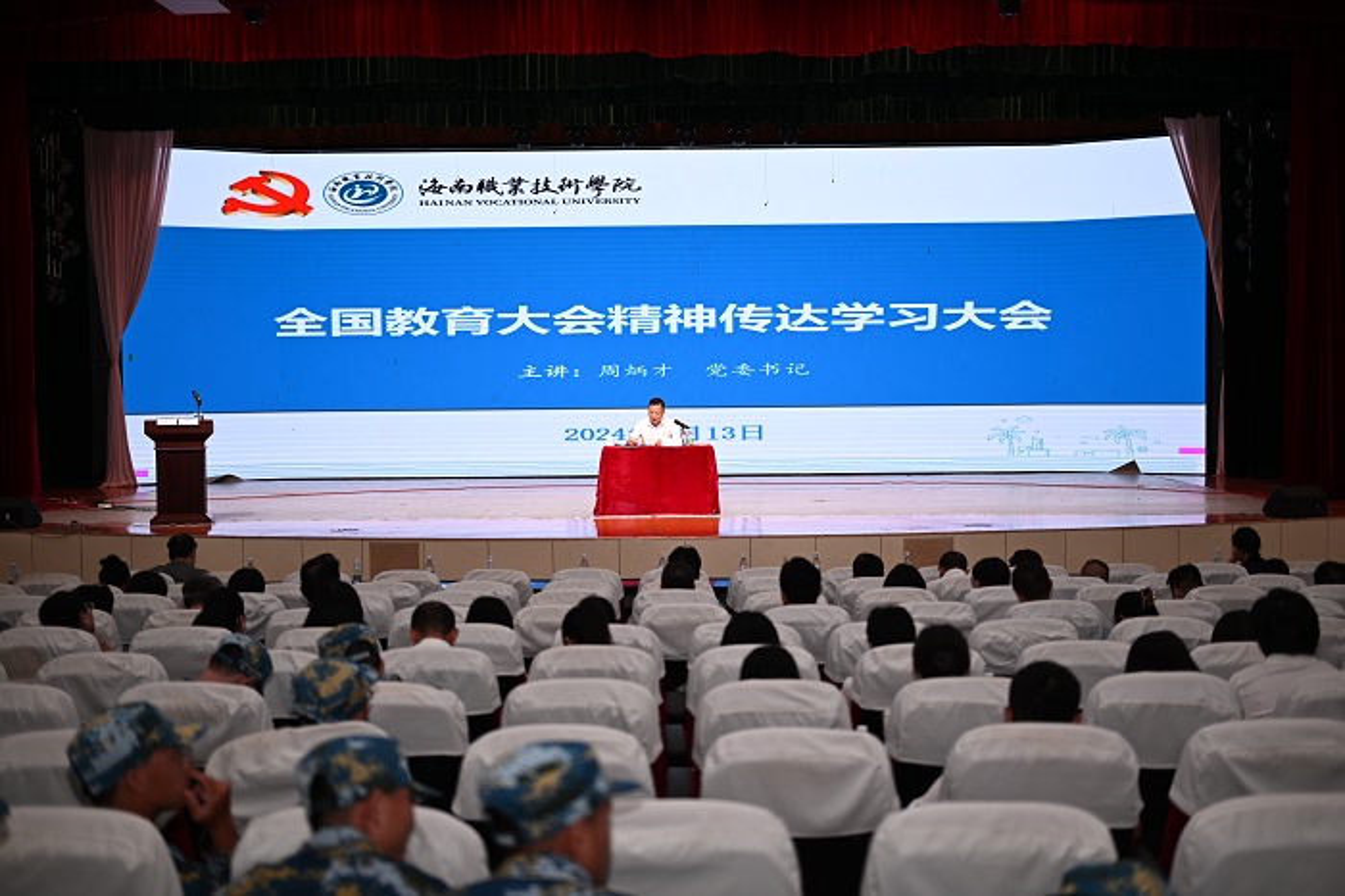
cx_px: 672
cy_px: 448
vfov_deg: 33.4
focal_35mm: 40
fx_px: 1494
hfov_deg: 48.5
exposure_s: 1/125
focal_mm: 40
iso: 220
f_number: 2
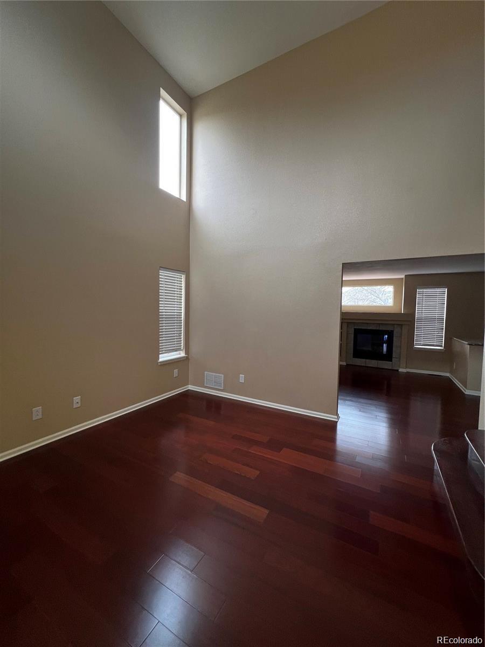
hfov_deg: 89.9
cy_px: 324
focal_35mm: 13
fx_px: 243
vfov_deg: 106.2
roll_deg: +0.1
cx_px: 242
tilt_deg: -2.0
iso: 80
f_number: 1.8
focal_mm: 1.57
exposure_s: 1/120
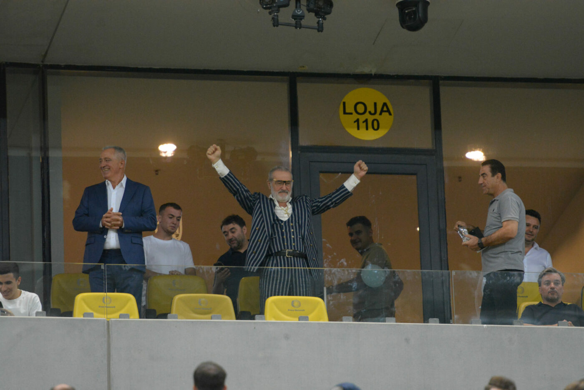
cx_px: 292
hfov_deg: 6.9
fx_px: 4867
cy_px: 195
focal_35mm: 300
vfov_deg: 4.6
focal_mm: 200
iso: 3200
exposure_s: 1/640
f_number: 2.8
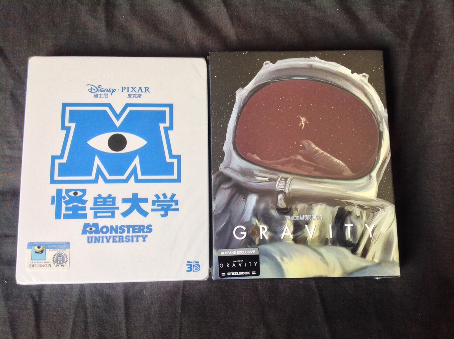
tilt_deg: -83.1
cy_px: 170
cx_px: 227
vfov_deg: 40.6
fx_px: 458
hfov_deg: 52.7
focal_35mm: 35
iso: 64
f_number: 2.4
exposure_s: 1/60
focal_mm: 4.28
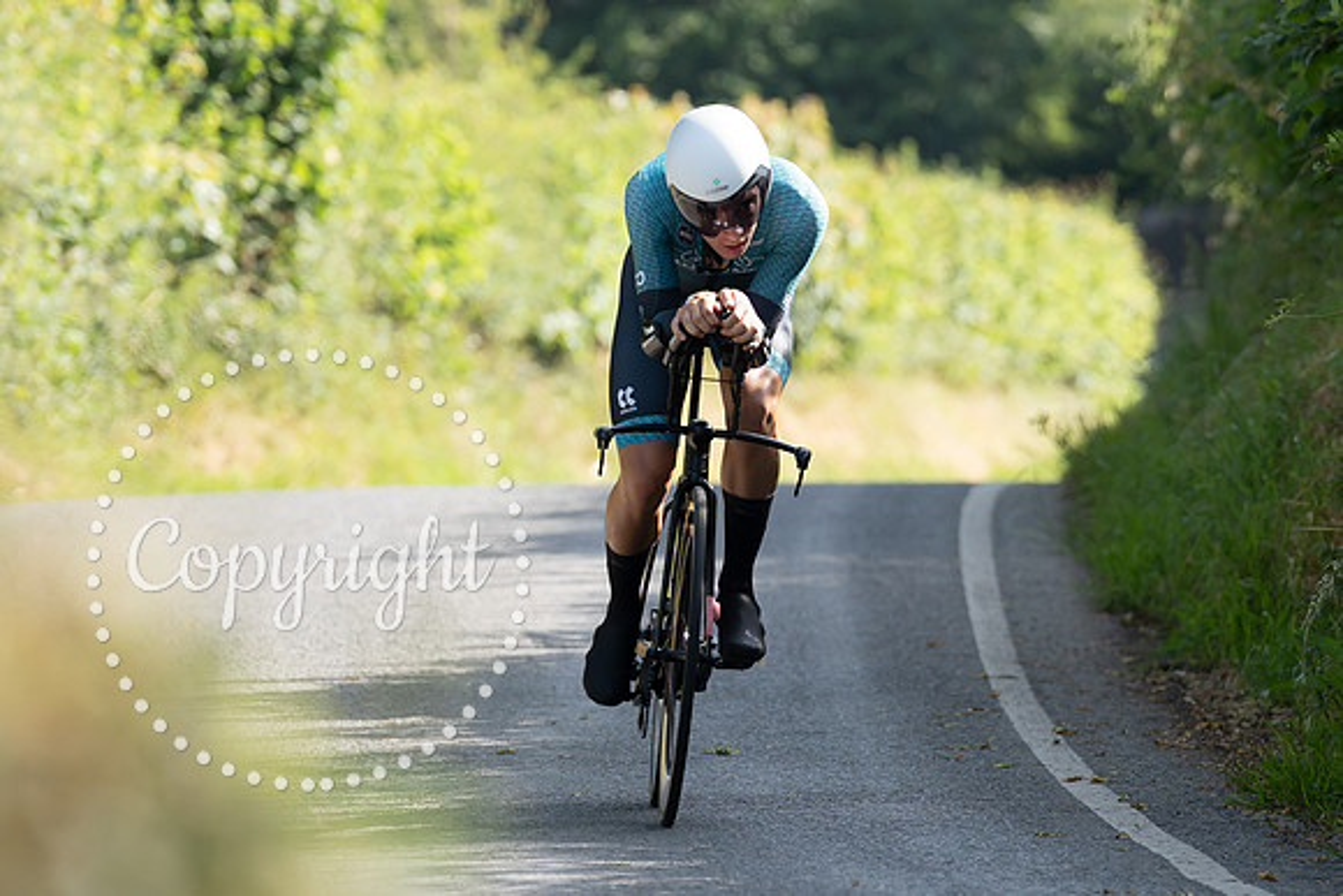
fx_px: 16604
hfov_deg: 4.6
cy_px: 494
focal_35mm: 445
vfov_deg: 3.1
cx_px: 666
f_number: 3.5
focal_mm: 191
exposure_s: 1/1000
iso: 320
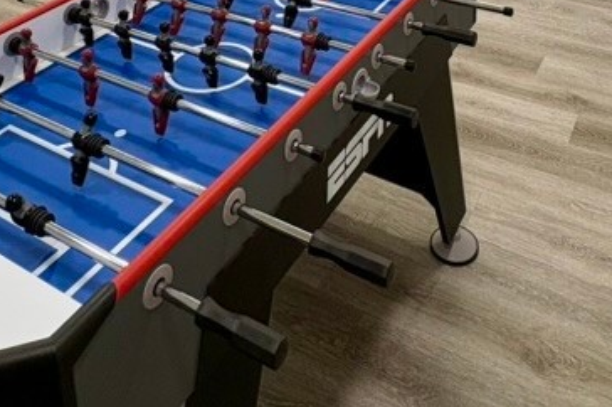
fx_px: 696
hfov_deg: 47.3
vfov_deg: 25.6
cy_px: -180
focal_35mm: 41
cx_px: 345
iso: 160
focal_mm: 2.22
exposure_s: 1/120
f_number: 2.2
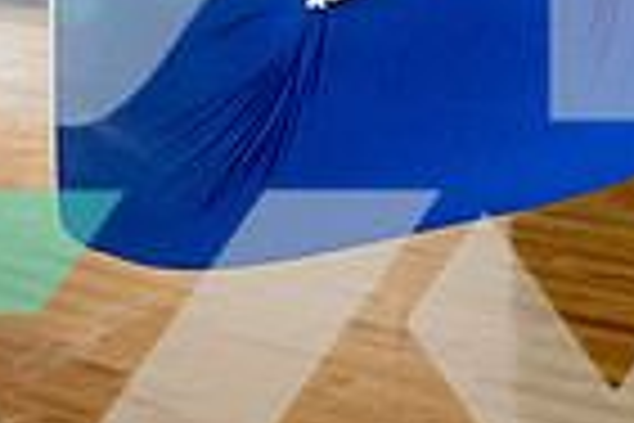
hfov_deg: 19.1
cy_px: -115
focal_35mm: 99
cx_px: 814
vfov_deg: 13.4
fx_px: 1743
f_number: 7.1
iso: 640
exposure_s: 1/200
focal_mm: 24
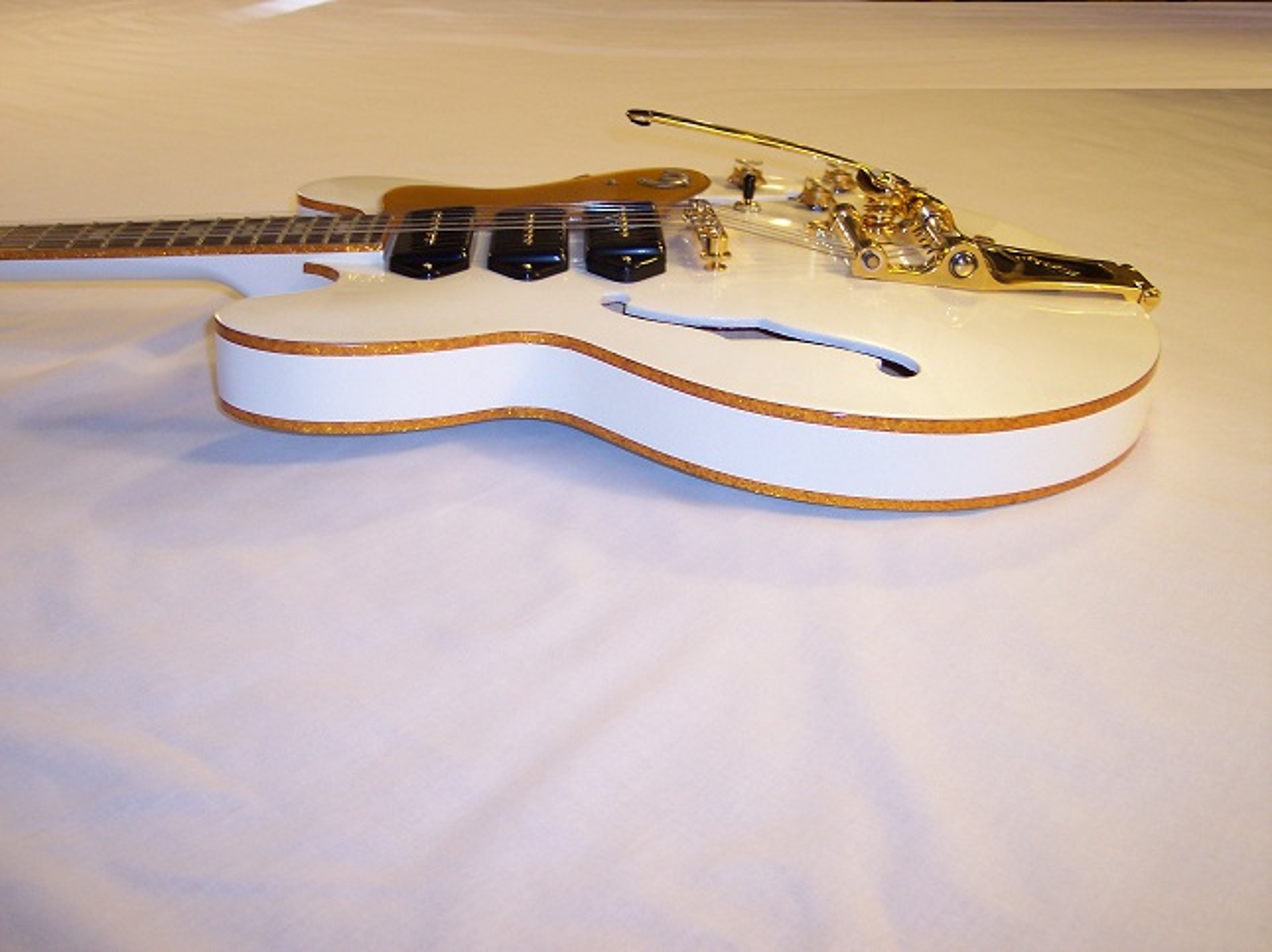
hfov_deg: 49.0
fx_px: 1396
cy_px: 476
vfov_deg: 37.7
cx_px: 636
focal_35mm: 38
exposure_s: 1/30
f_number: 2.8
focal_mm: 8
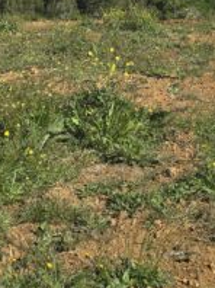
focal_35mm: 93
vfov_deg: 19.9
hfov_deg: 15.8
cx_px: 73
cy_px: -51
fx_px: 772
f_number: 1.7
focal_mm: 6.3
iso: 12
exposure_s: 1/848
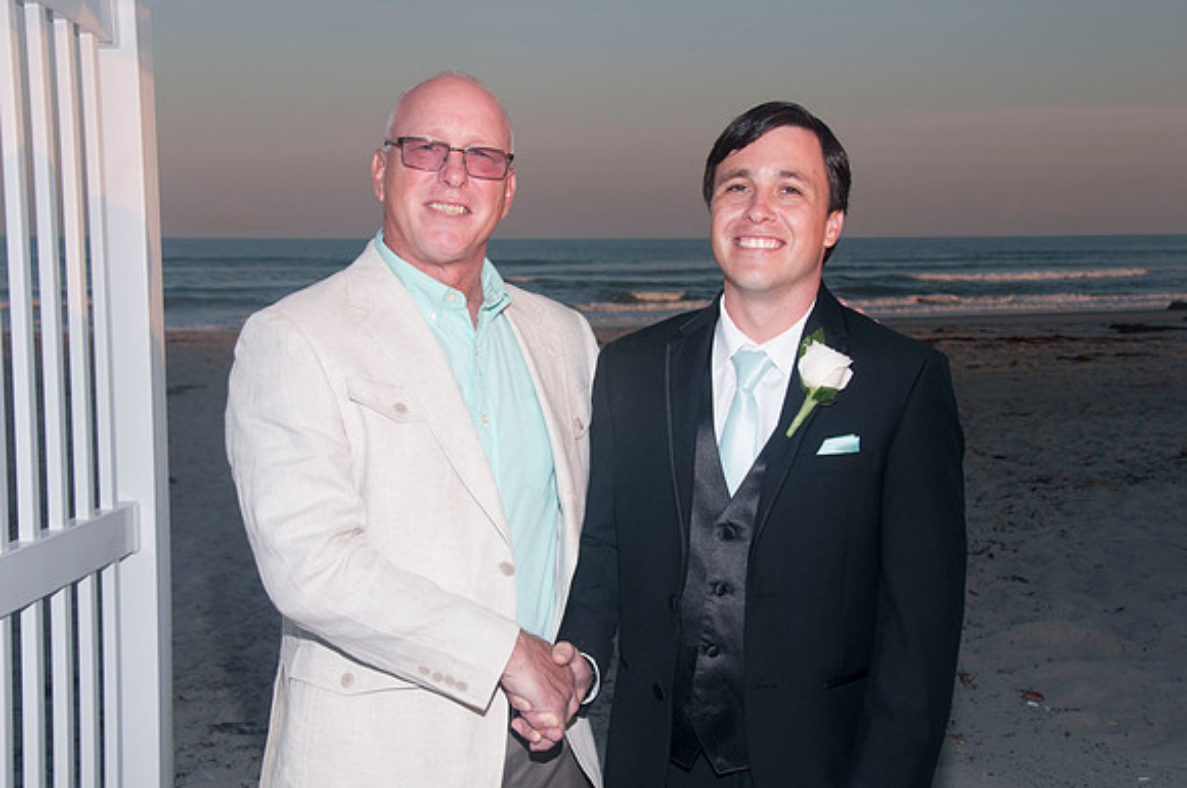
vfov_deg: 26.4
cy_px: 394
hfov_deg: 38.9
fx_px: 1679
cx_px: 594
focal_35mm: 51
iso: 100
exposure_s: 1/250
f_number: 8
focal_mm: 34
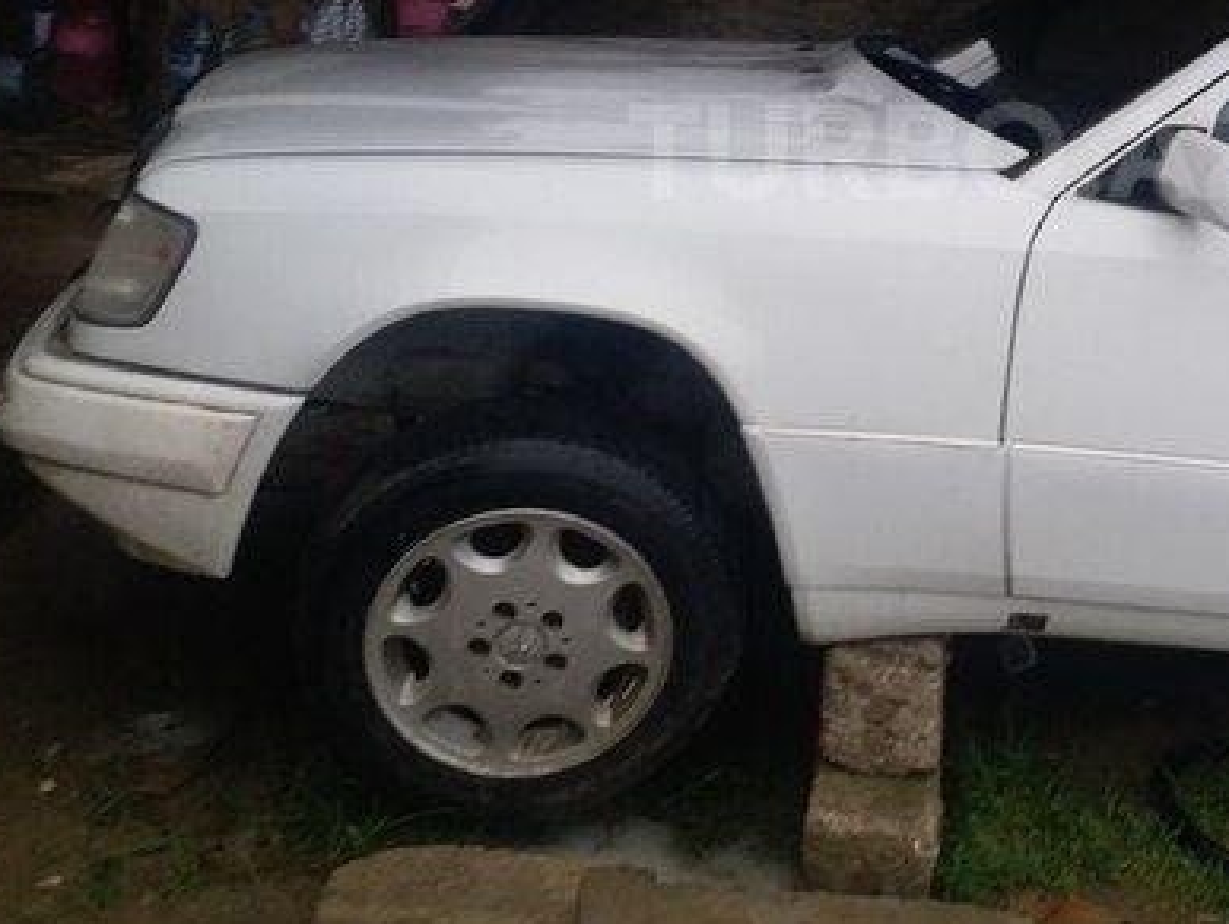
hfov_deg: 39.8
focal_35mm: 46
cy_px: 151
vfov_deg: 30.6
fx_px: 1635
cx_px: 953
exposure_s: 1/100
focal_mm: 3.6
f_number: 1.9
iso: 50
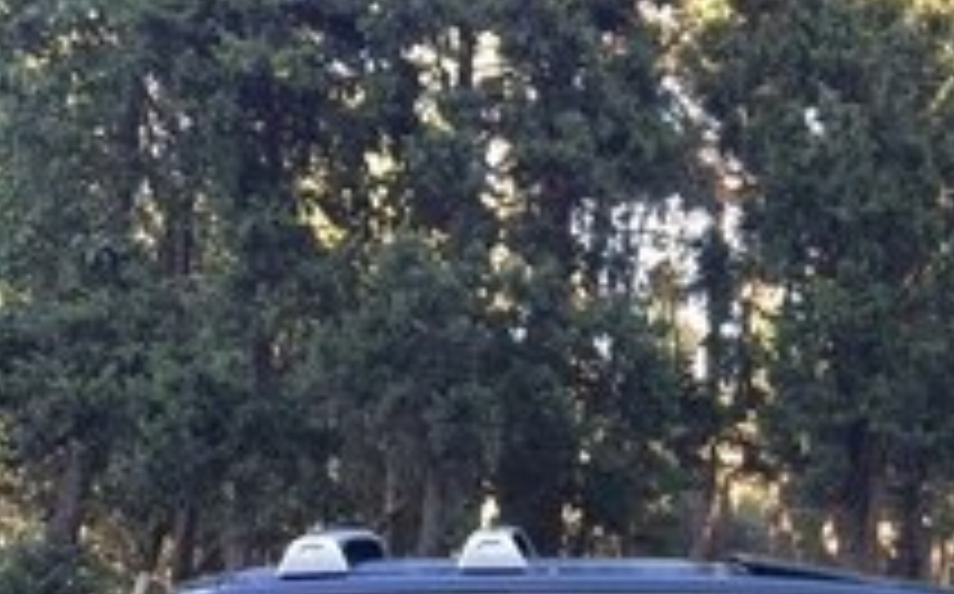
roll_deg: -1.1
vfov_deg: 16.5
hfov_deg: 27.7
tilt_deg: -9.7
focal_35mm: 72
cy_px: 882
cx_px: 832
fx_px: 1870
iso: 40
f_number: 2.2
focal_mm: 4.15
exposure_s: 1/100
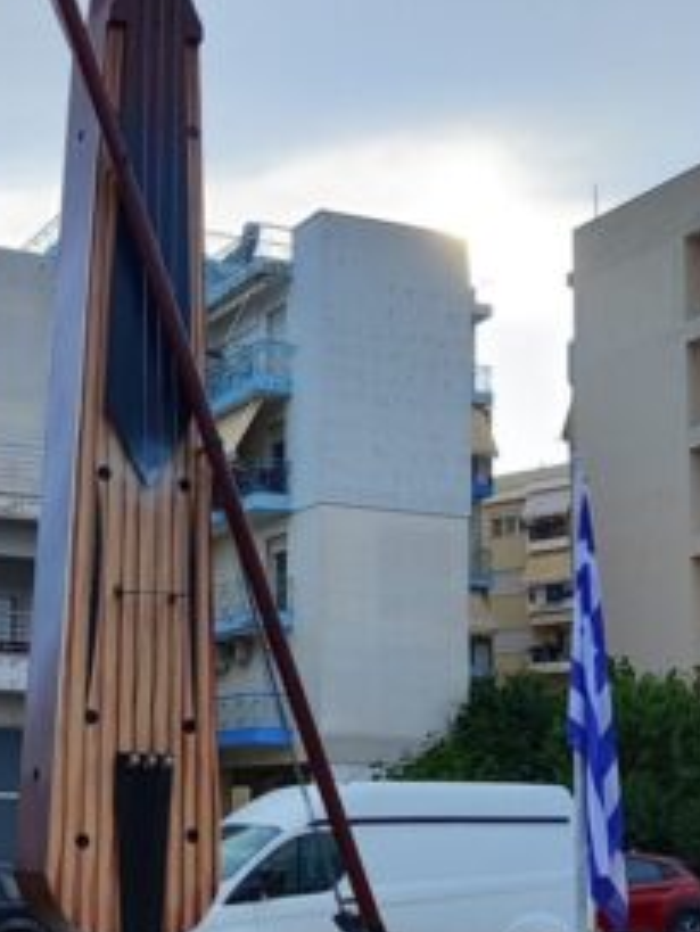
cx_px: 84
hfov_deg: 24.2
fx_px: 1590
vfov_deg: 32.2
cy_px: 669
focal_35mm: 59
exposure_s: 1/689
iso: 50
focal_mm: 5.59
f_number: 1.88
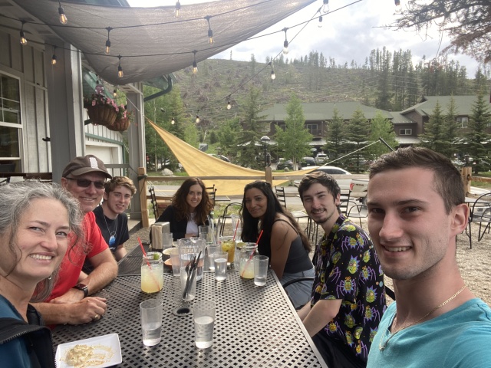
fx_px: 326
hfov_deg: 73.9
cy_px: 184
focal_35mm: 23
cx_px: 246
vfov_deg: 58.9
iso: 40
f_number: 2.2
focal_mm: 2.71
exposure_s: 1/122
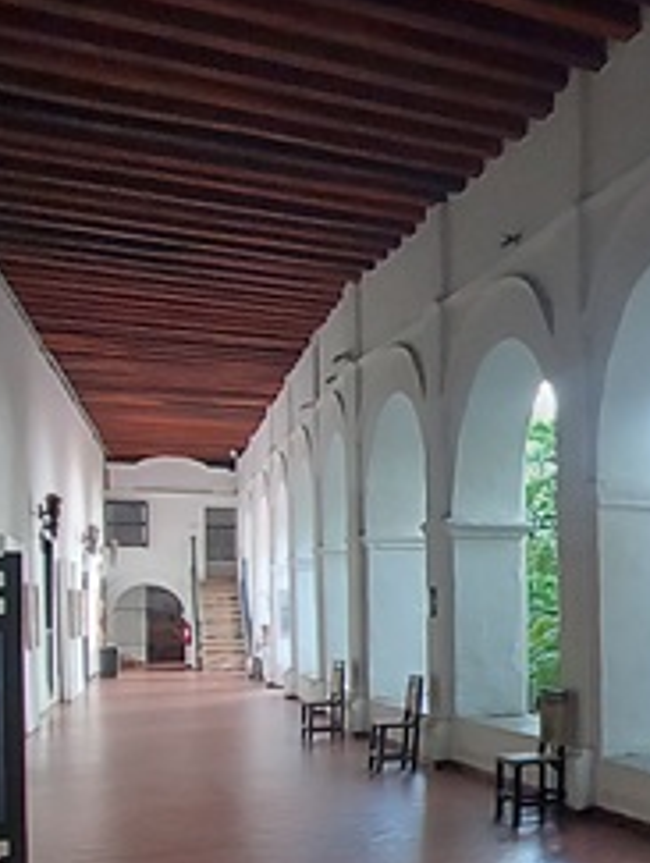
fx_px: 1174
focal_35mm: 47
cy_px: 593
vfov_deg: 39.8
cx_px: 1037
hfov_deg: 23.2
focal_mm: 1.74
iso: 200
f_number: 2.2
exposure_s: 1/60
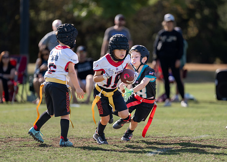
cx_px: 122
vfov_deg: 5.8
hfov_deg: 8.2
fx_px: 1586
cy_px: 84
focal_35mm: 246
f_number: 2.8
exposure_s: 1/800
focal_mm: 200
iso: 100
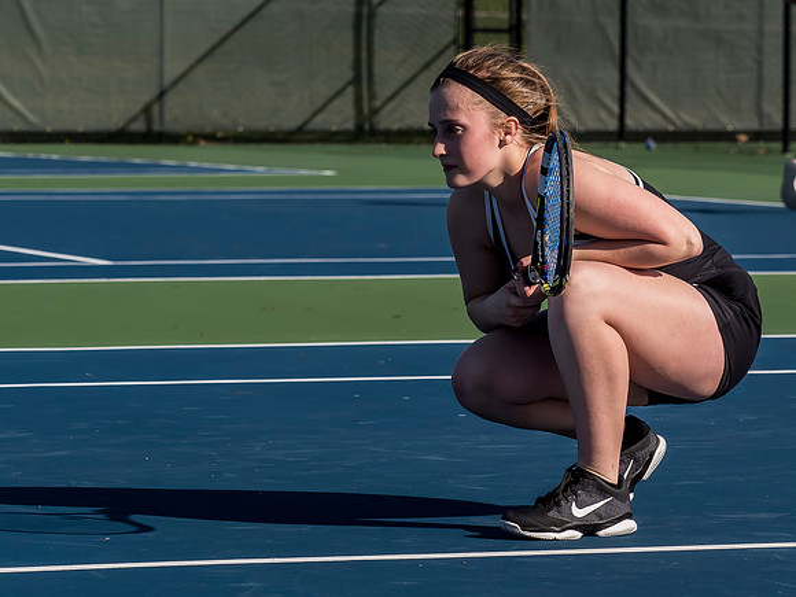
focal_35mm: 223
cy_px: 258
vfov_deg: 6.7
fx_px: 5127
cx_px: 565
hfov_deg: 8.9
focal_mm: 70
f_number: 5
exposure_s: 1/1600
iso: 400
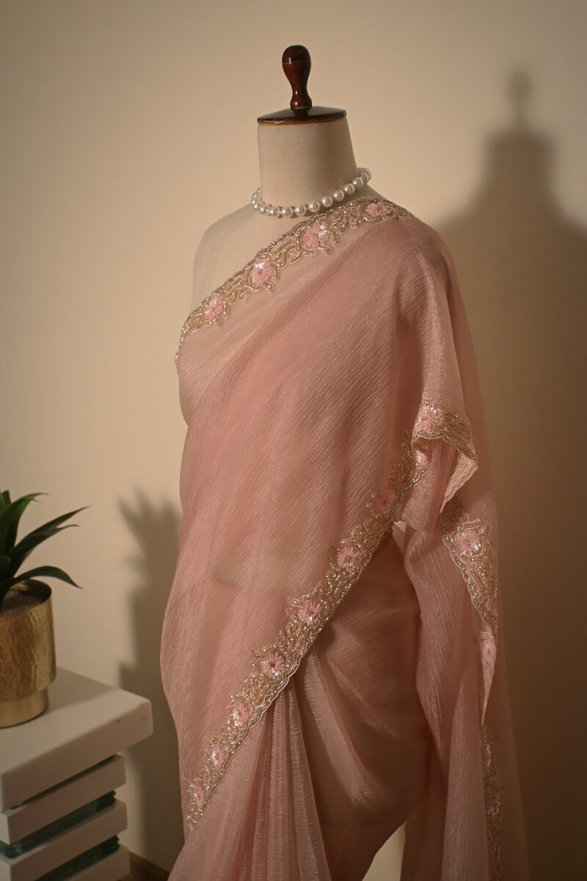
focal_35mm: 50
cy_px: 440
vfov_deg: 40.0
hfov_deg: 27.3
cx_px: 294
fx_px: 1211
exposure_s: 1/100
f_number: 5
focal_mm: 33
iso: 2000
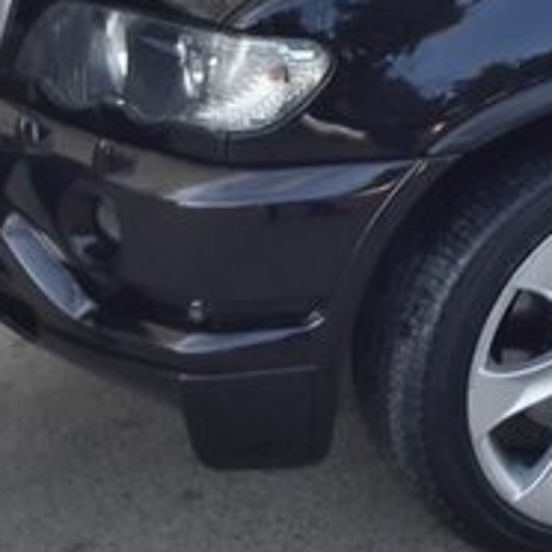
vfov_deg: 18.8
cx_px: 953
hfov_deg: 16.8
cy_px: -82
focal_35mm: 88
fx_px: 1588
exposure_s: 1/100
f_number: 1.9
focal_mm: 3.7
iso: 50
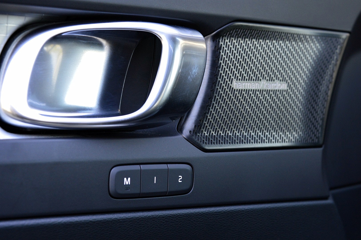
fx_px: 691
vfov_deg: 19.7
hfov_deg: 29.3
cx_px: 180
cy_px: 120
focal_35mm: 69
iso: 800
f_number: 8
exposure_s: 1/60
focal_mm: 46
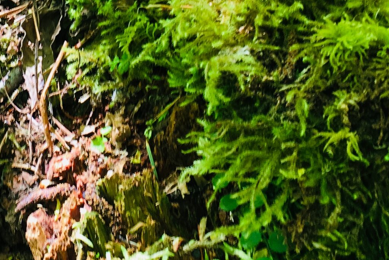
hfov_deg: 23.4
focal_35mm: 85
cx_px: 55
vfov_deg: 15.6
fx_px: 918
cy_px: -25
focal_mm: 4.15
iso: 25
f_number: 2.2
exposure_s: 1/40
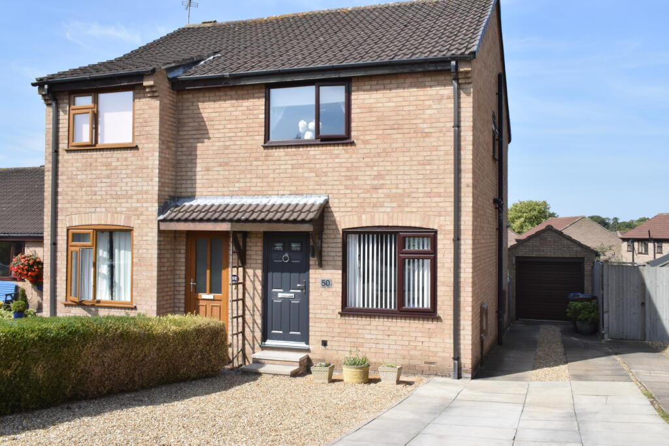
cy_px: 223
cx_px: 334
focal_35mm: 33
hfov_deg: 57.2
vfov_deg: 40.0
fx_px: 613
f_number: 25
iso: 800
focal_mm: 22
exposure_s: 1/250
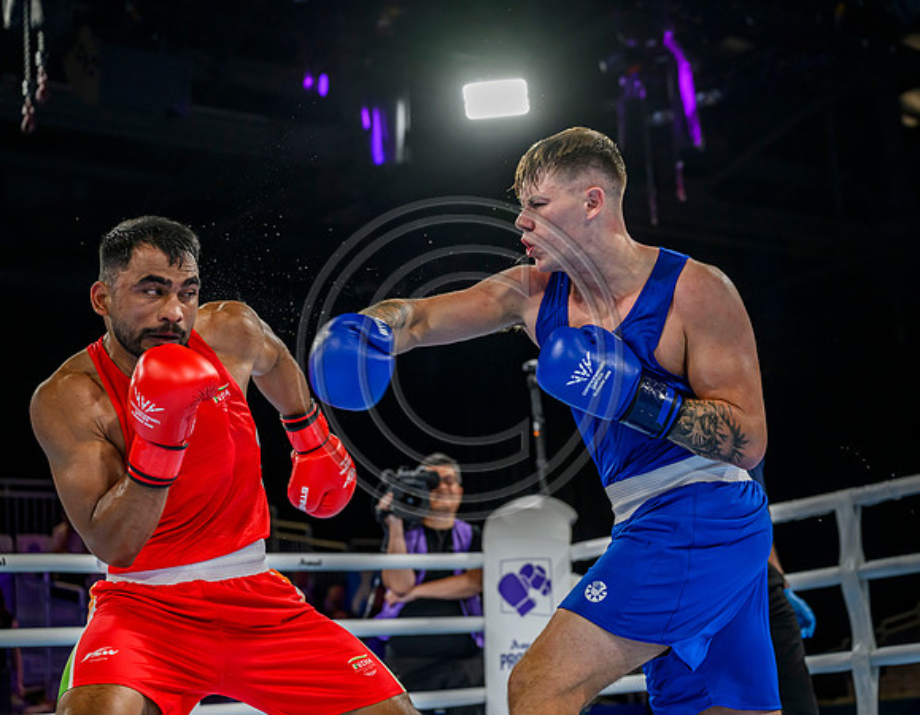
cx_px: 545
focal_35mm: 67
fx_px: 1817
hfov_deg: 28.3
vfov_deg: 22.3
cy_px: 352
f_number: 3.5
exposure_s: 1/1600
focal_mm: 60
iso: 2500
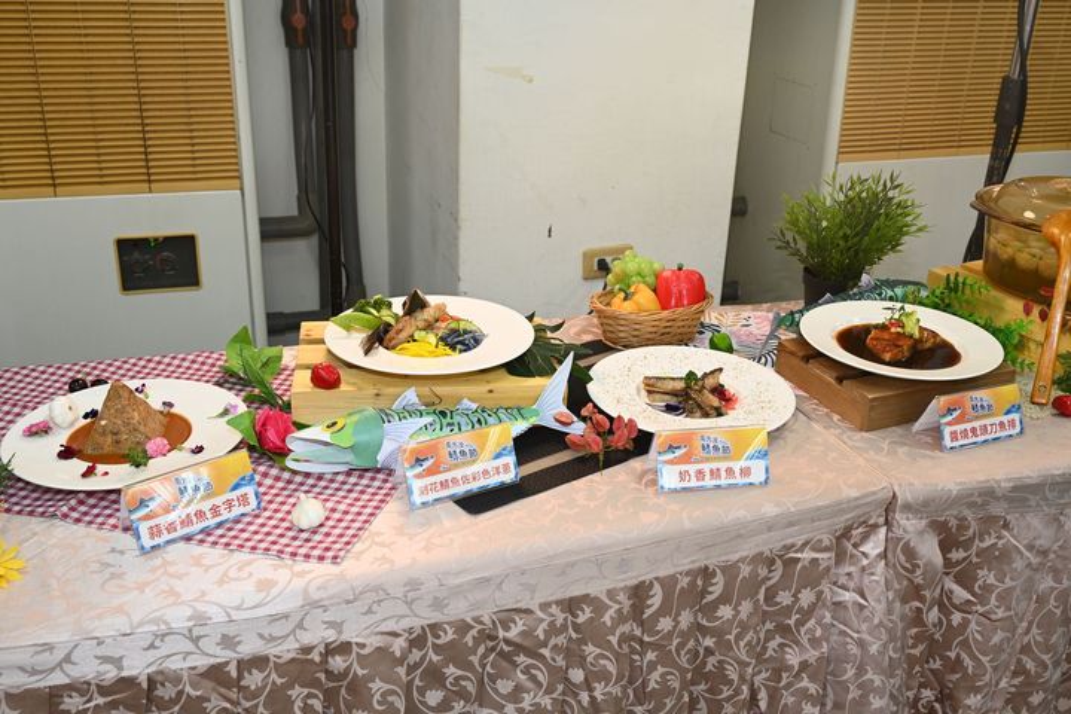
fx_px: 1026
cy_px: 357
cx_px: 536
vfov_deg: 38.4
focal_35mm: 34
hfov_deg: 55.1
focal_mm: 34.5
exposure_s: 1/60
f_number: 6.3
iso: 640
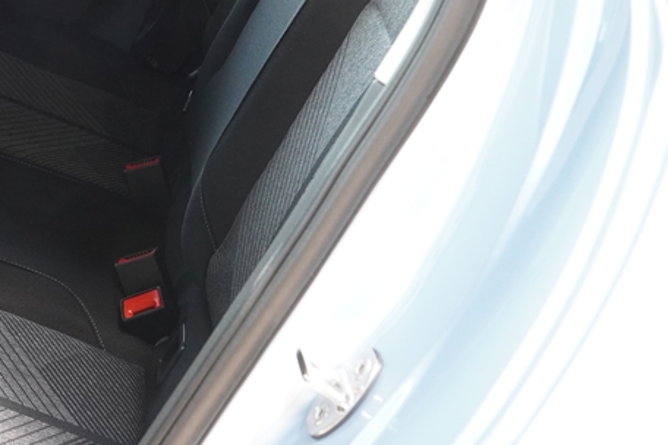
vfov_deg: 16.0
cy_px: 27
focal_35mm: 84
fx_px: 1561
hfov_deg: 22.8
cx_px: -63
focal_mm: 25
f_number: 4
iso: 1250
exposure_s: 1/60
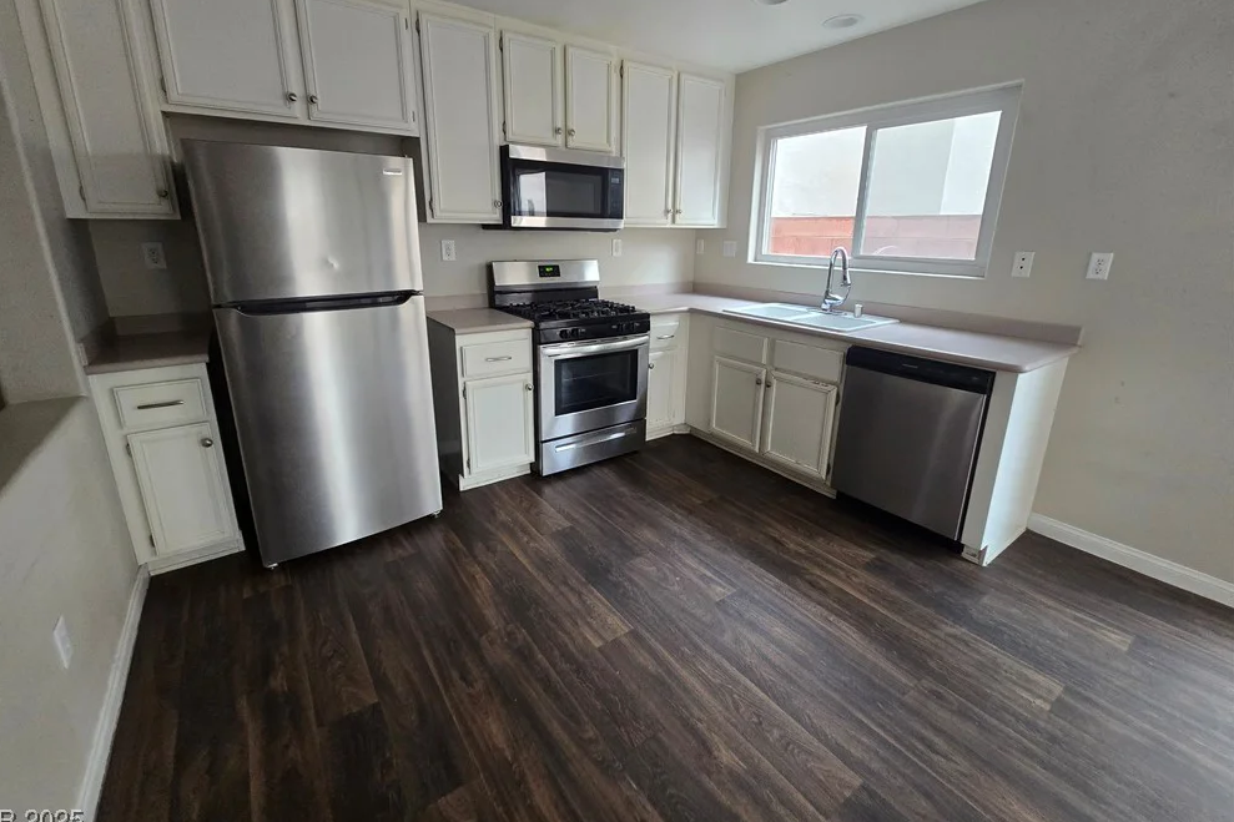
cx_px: 596
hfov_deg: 104.2
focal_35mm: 14
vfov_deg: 80.9
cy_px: 369
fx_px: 480
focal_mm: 2.2
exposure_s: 1/60
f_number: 2.2
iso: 400
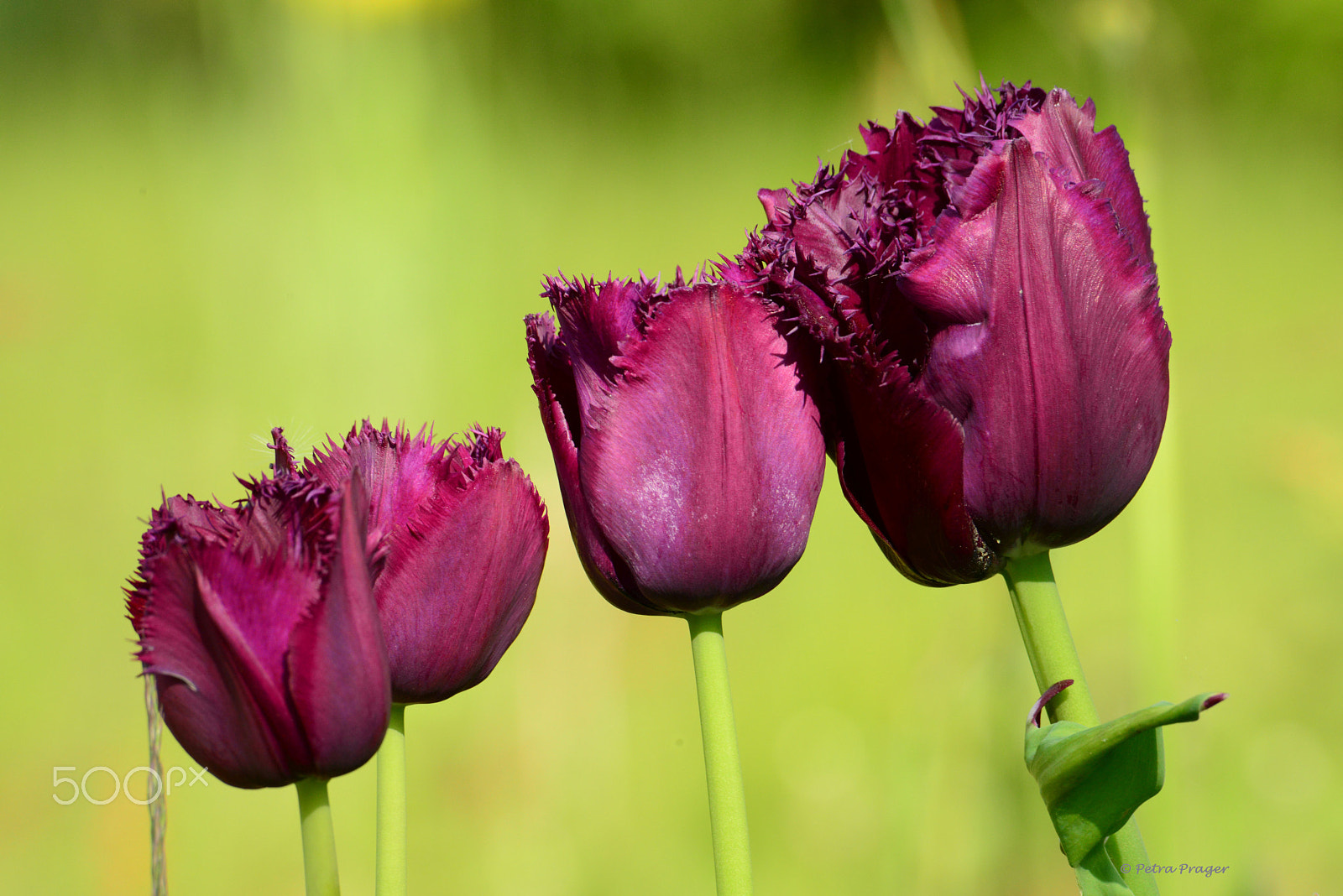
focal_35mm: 360
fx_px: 13434
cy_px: 448
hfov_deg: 5.7
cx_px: 672
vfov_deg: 3.8
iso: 900
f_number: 14
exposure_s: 1/400
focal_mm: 360
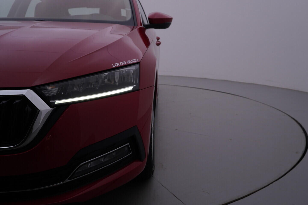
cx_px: 154
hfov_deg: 53.1
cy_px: 102
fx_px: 308
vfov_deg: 36.9
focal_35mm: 36
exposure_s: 1/125
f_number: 5.6
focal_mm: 24
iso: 125
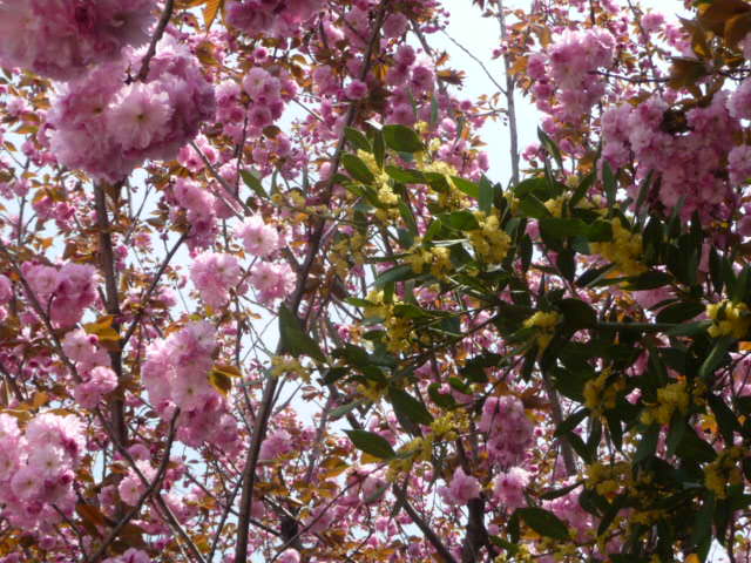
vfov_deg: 21.9
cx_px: 376
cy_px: 282
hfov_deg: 29.0
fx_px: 1454
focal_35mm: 67
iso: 100
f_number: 3.9
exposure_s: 1/500
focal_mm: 6.7
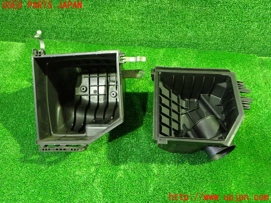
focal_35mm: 30
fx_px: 235
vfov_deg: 46.8
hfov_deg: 60.0
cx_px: 136
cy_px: 102
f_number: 2.3
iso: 800
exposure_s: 1/20
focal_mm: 5.4
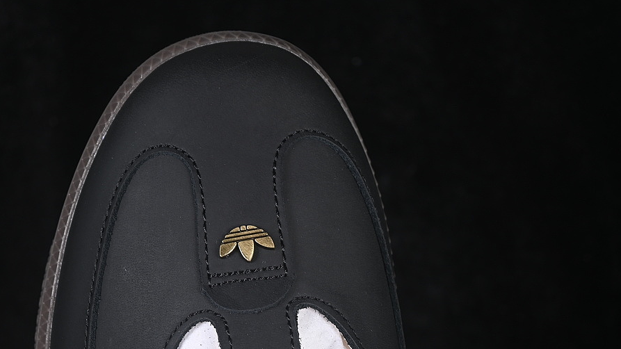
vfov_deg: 12.7
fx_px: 1564
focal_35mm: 95
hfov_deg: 22.4
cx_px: 248
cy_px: 248
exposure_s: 1/60
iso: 160
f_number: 6.3
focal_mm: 50
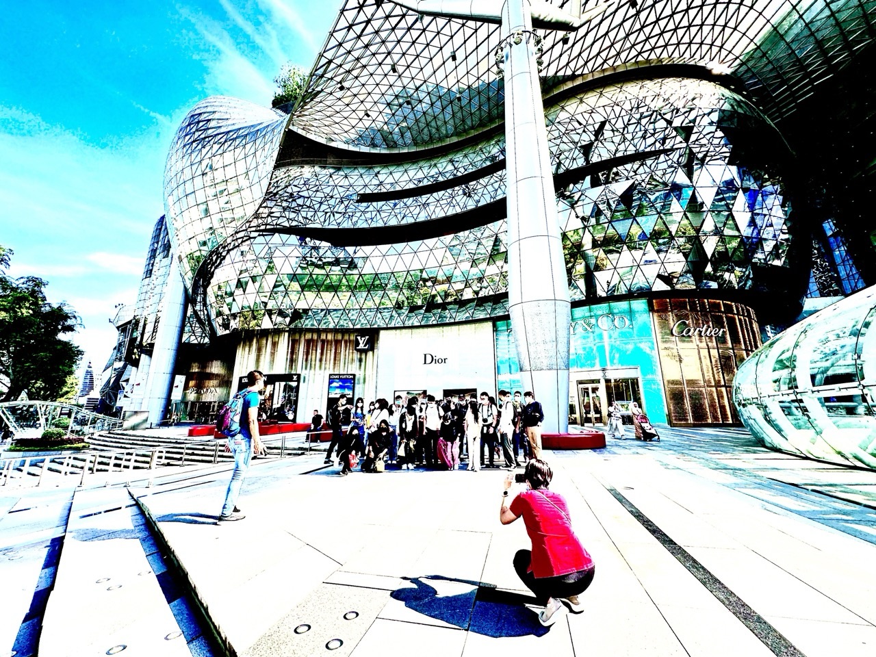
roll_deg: +0.7
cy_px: 328
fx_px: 354
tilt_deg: +14.0
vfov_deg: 85.7
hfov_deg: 102.1
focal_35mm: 14
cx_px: 438
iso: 40
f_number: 2.2
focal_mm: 2.22
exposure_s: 1/445
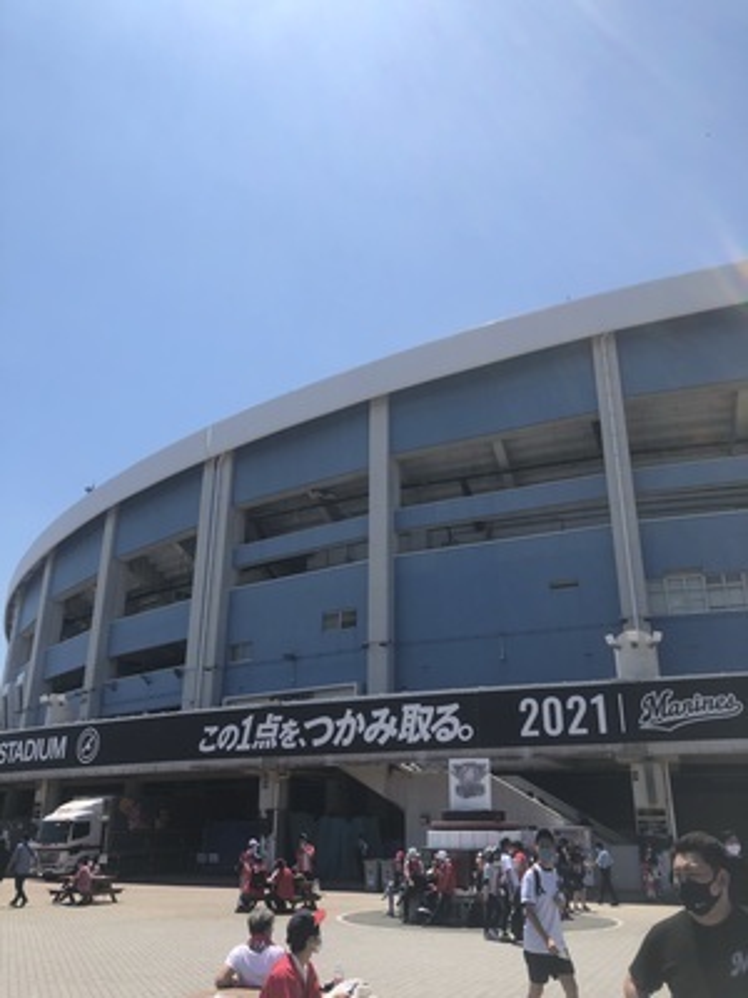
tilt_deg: +22.6
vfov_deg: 63.4
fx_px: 807
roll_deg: -2.2
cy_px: 499
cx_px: 374
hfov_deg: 49.7
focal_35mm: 28
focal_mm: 3.99
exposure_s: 1/2703
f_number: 1.8
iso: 20
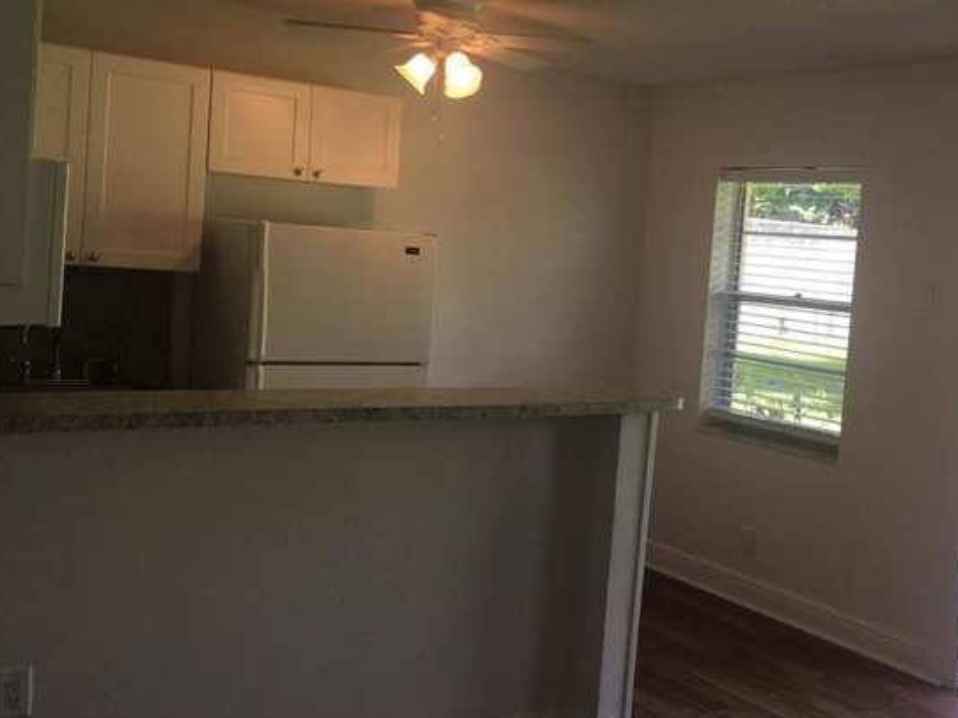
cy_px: 326
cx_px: 614
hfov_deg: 43.4
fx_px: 1190
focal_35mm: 43
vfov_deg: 33.6
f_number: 2.2
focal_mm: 4.15
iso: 40
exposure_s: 1/120
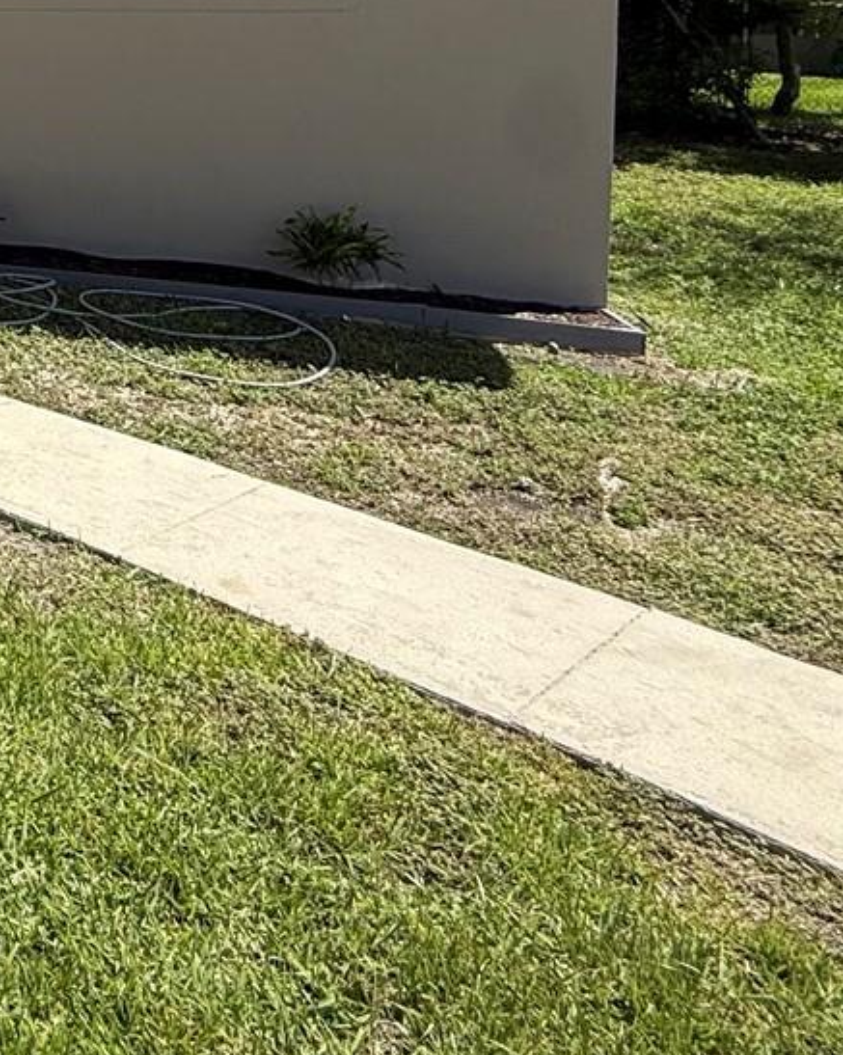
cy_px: 64
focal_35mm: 40
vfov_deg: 41.4
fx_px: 1249
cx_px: -449
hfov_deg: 26.2
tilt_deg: -3.2
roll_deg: -0.6
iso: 50
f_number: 2.2
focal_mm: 2.22
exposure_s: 1/1431
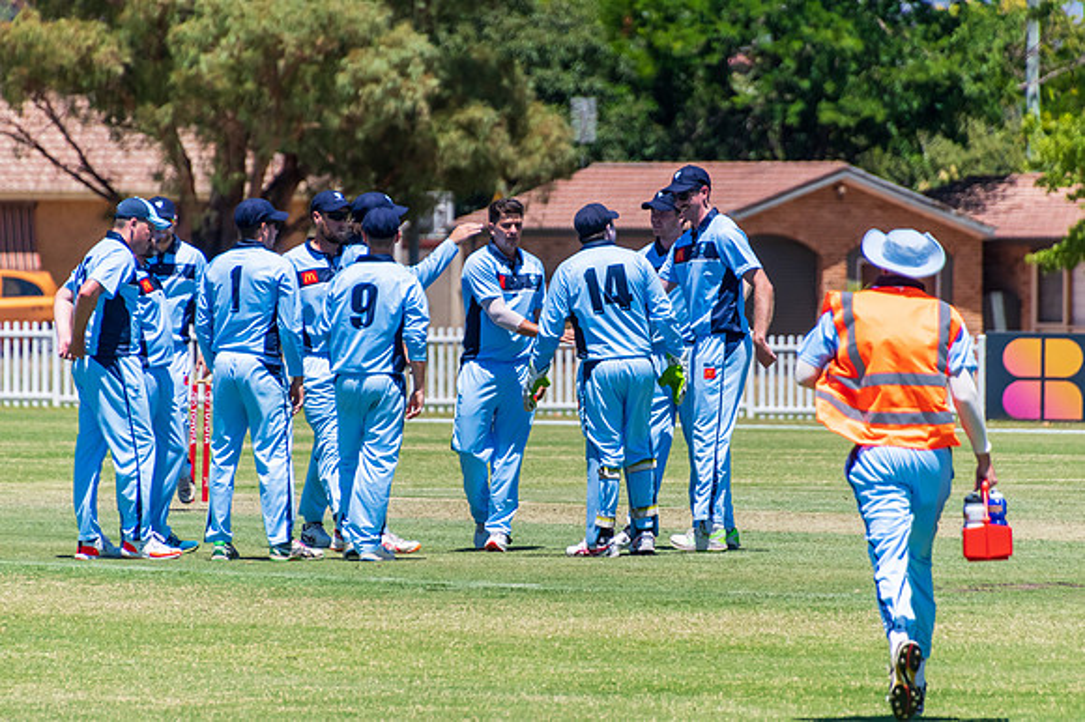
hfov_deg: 3.9
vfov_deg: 2.6
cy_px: 361
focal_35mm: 532
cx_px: 542
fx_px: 16016
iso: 400
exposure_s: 1/3200
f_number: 6.3
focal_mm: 350
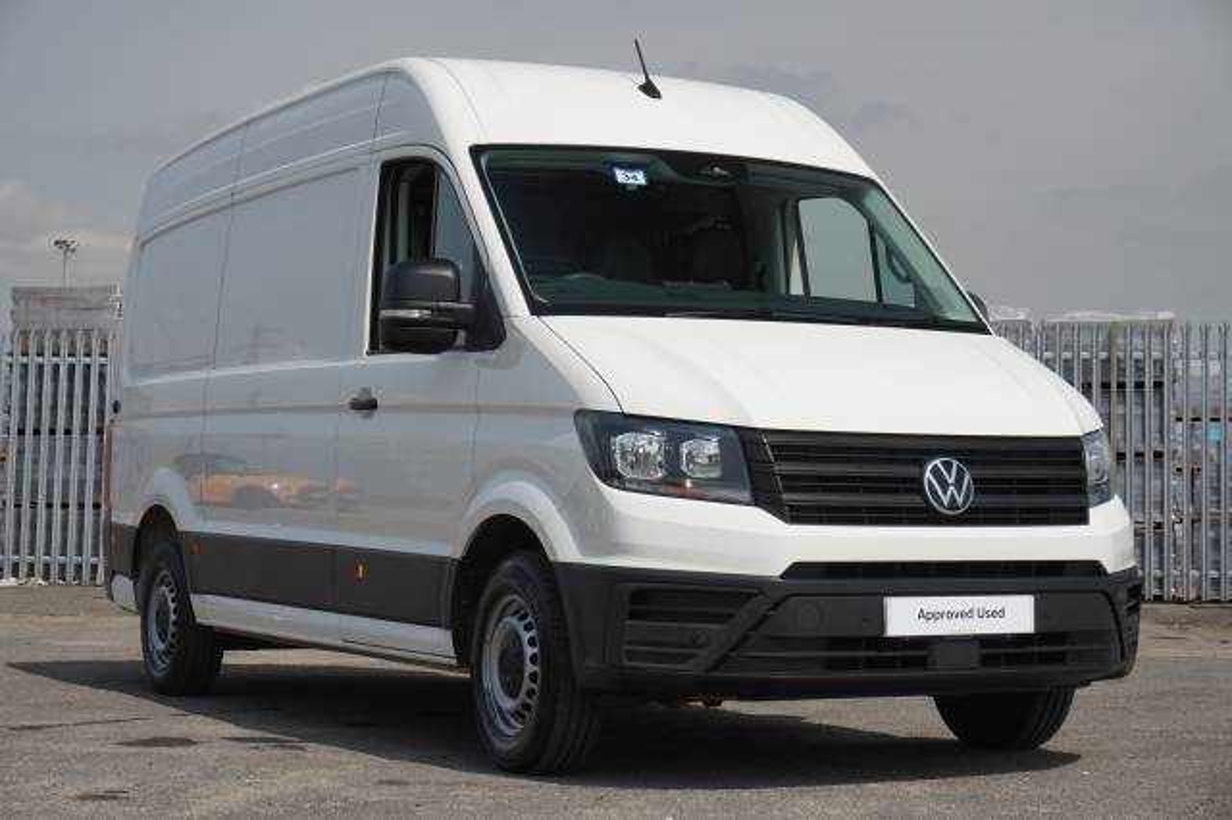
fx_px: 2309
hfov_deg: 29.9
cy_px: 410
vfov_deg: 20.1
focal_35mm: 68
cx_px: 616
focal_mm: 45
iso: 400
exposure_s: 1/350
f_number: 13
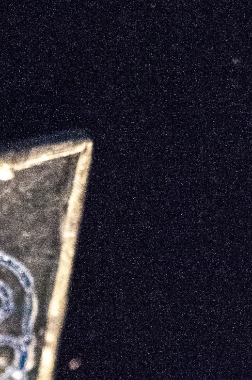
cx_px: -13
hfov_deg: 5.6
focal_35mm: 245
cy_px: 588
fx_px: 2581
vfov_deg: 8.2
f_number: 1.4
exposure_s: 1/1000
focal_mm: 50
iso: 1600
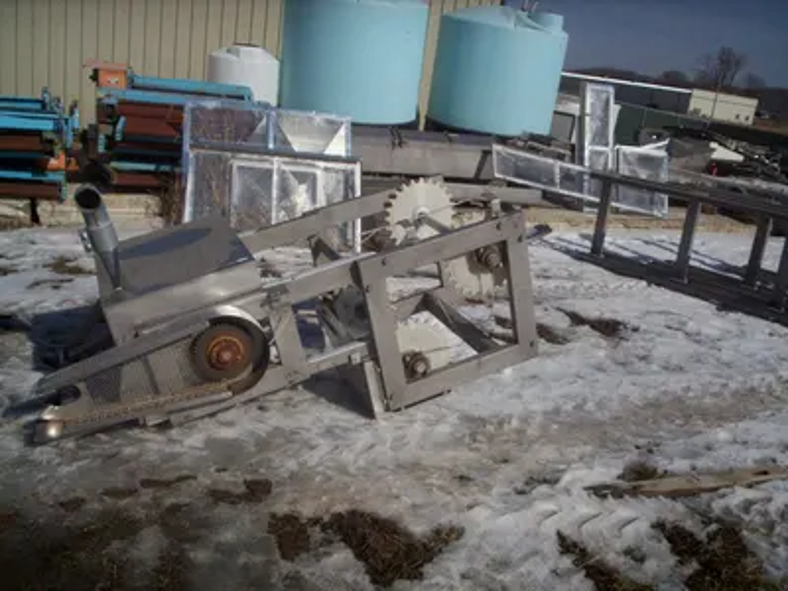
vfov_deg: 39.7
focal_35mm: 36
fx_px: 820
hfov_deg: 51.4
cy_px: 296
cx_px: 394
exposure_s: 1/2000
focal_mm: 5.9
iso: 100
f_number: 4.5
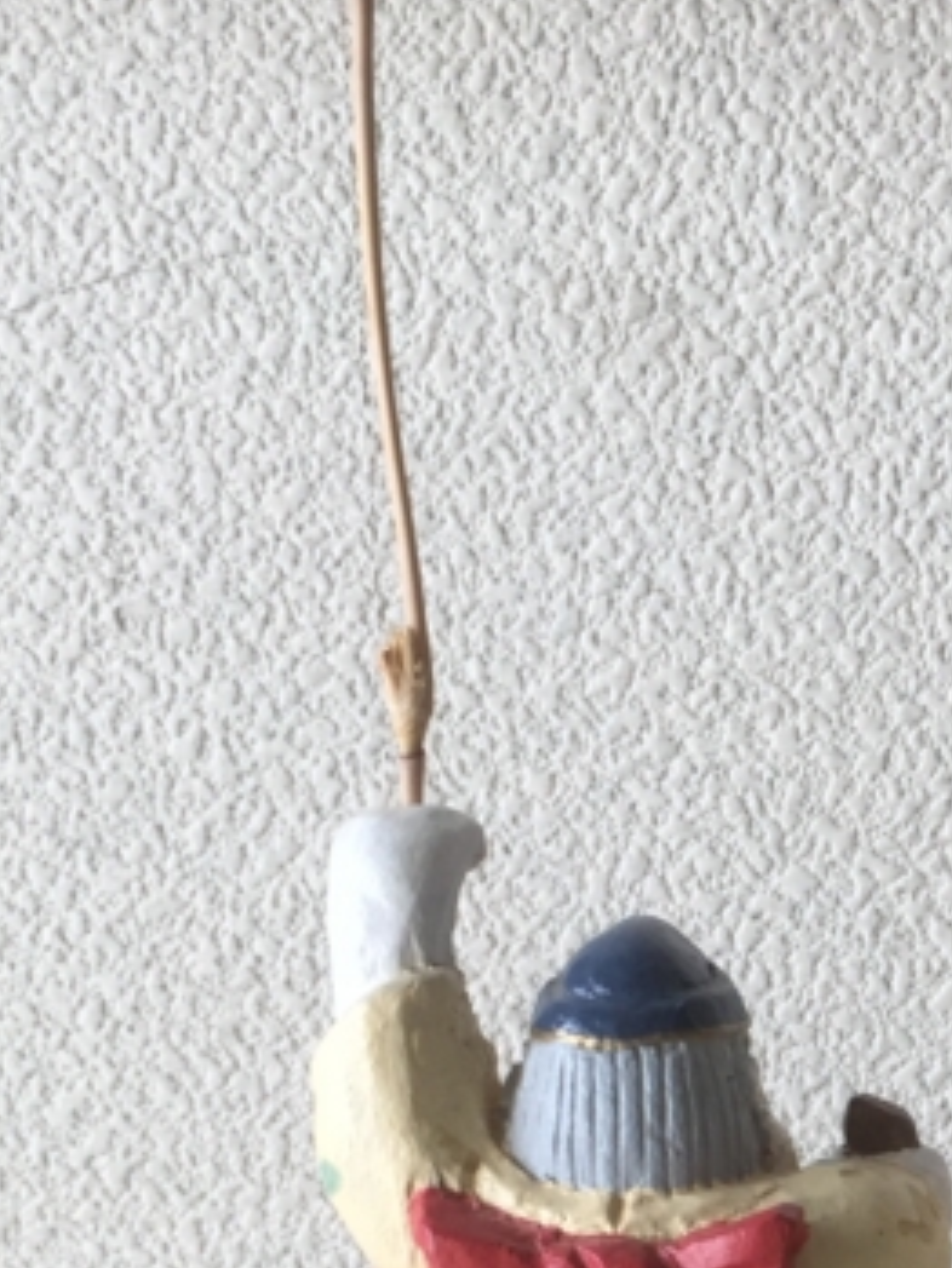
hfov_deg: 16.7
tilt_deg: -10.4
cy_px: 1304
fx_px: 3115
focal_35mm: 85
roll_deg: +1.0
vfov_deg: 22.1
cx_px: 1119
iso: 40
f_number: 2.2
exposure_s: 1/60
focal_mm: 4.15
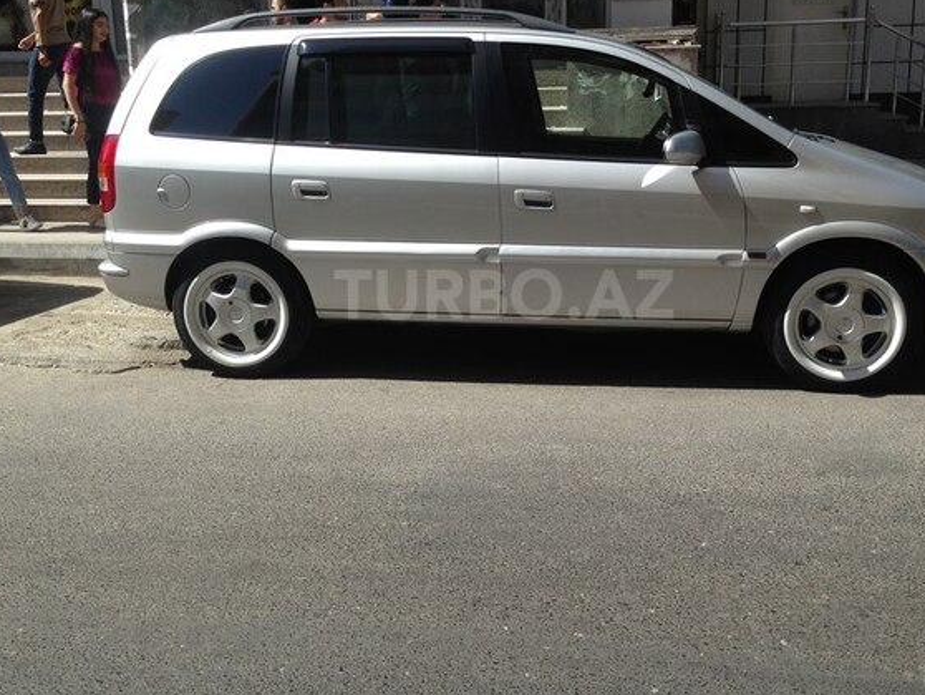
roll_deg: +0.8
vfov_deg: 36.8
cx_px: 504
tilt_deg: -11.1
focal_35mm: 39
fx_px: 1043
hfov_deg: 47.8
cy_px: 294
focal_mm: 4.12
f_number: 2.4
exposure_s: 1/1004
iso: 50
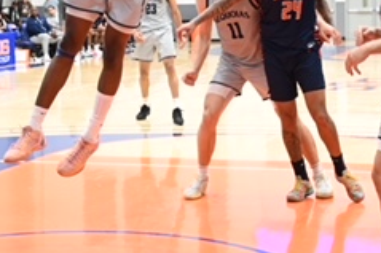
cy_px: 6
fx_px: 1047
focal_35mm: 99
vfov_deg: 13.6
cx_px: 172
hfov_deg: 20.6
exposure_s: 1/200
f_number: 3.2
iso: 2200
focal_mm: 37
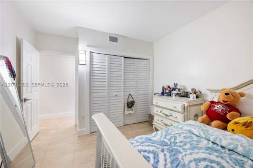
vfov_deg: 81.1
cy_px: 84
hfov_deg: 104.3
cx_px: 126
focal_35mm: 14
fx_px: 98
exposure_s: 1/13
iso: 320
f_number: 8
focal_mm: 14
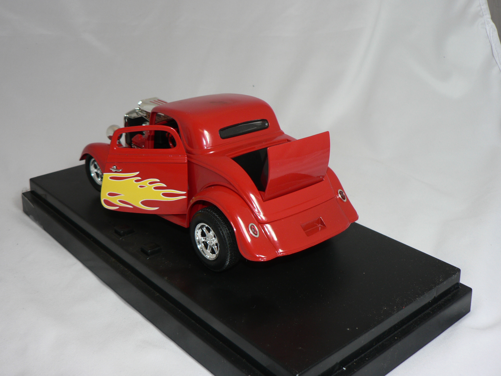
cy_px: 188
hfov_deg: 46.8
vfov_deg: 36.0
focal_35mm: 40
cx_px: 250
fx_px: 579
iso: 80
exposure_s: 1/60
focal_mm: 6.7
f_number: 2.8
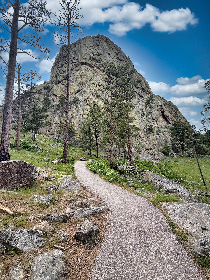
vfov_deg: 102.1
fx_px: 113
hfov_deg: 85.7
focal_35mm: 14
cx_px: 105
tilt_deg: +8.3
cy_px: 140
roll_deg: +1.8
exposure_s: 1/514
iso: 64
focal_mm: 2.22
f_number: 2.2
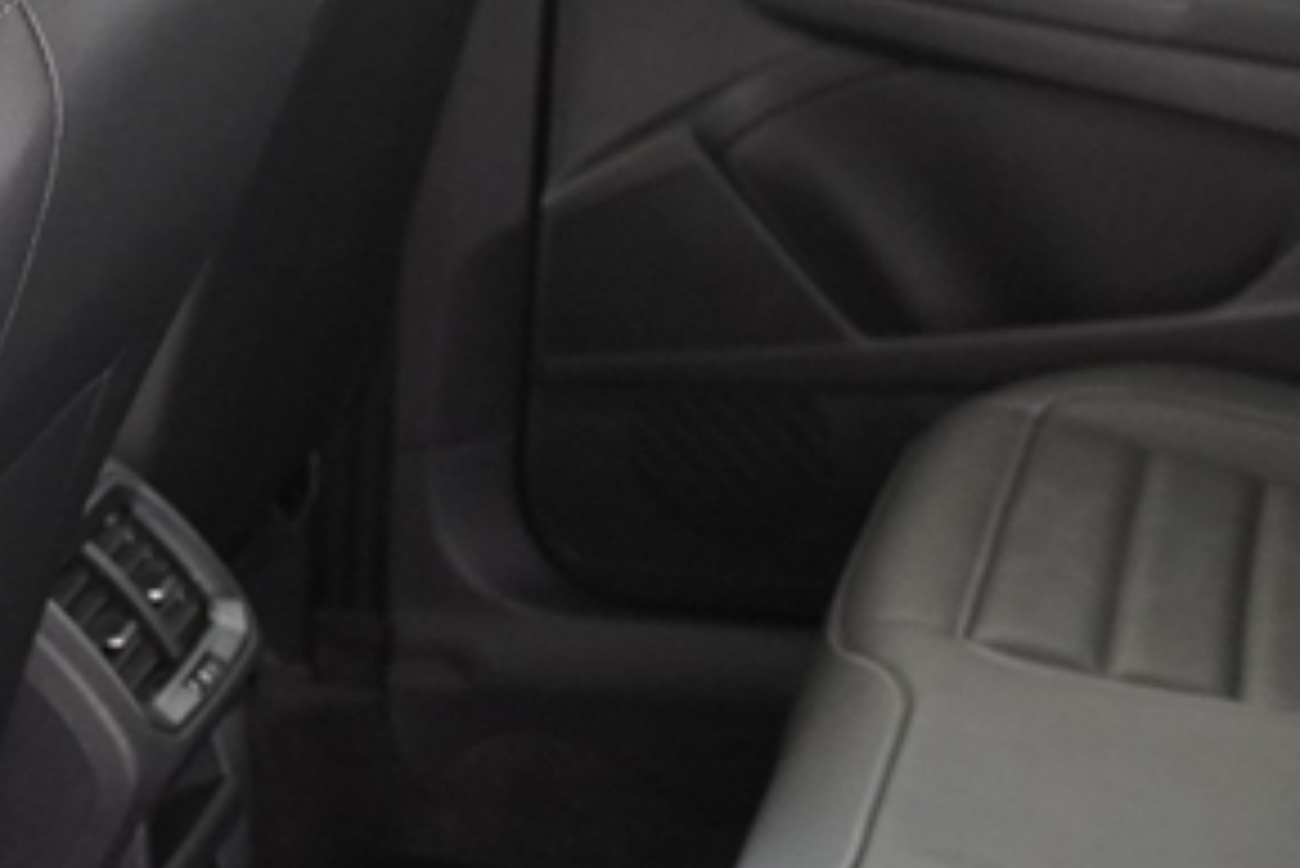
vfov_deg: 11.7
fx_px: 4227
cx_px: 1215
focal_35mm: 117
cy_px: 331
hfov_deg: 17.2
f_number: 3.2
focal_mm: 22
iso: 1600
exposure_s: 1/160
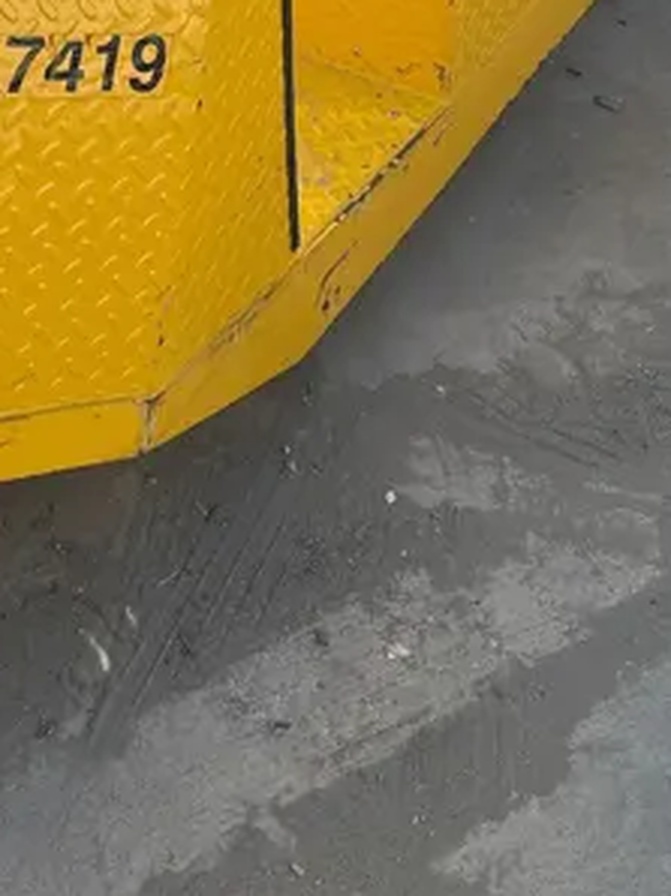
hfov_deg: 22.3
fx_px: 1656
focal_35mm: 64
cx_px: 45
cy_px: -188
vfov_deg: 26.7
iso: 50
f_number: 1.5
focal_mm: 5.7
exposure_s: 1/1808
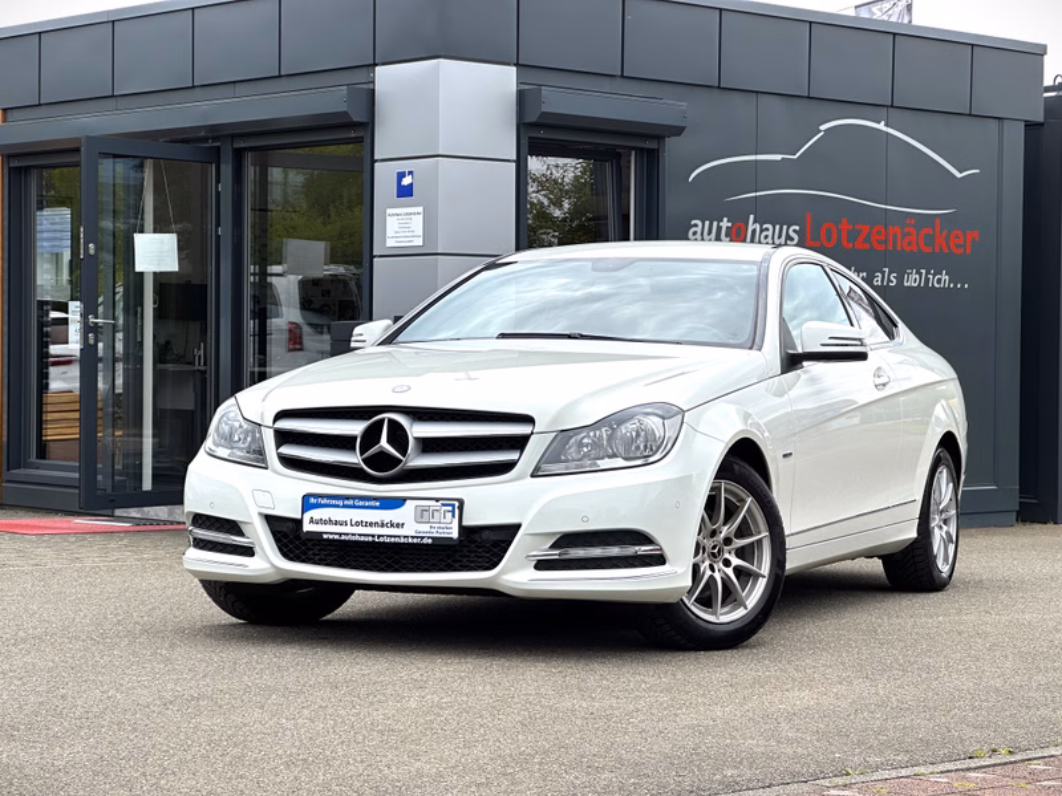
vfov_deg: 19.1
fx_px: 2362
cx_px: 531
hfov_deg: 25.3
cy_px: 398
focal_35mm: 77
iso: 32
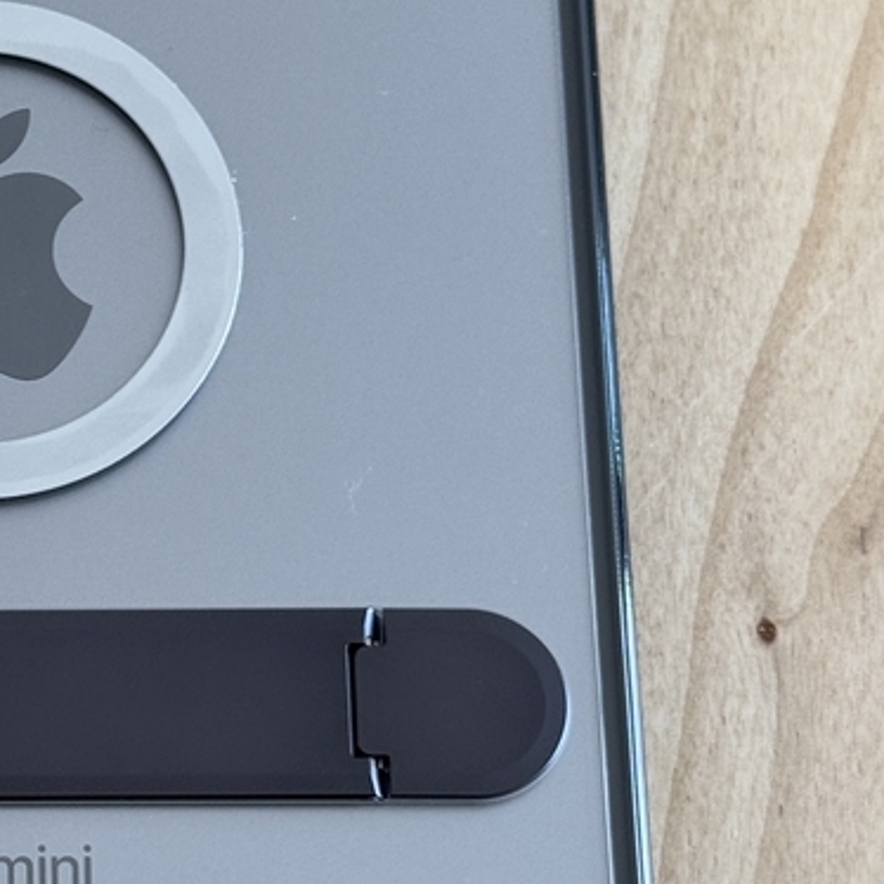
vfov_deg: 12.8
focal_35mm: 136
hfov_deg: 12.6
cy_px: 298
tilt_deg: -70.4
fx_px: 3929
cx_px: -95
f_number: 1.78
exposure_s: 1/62
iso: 100
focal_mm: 6.76
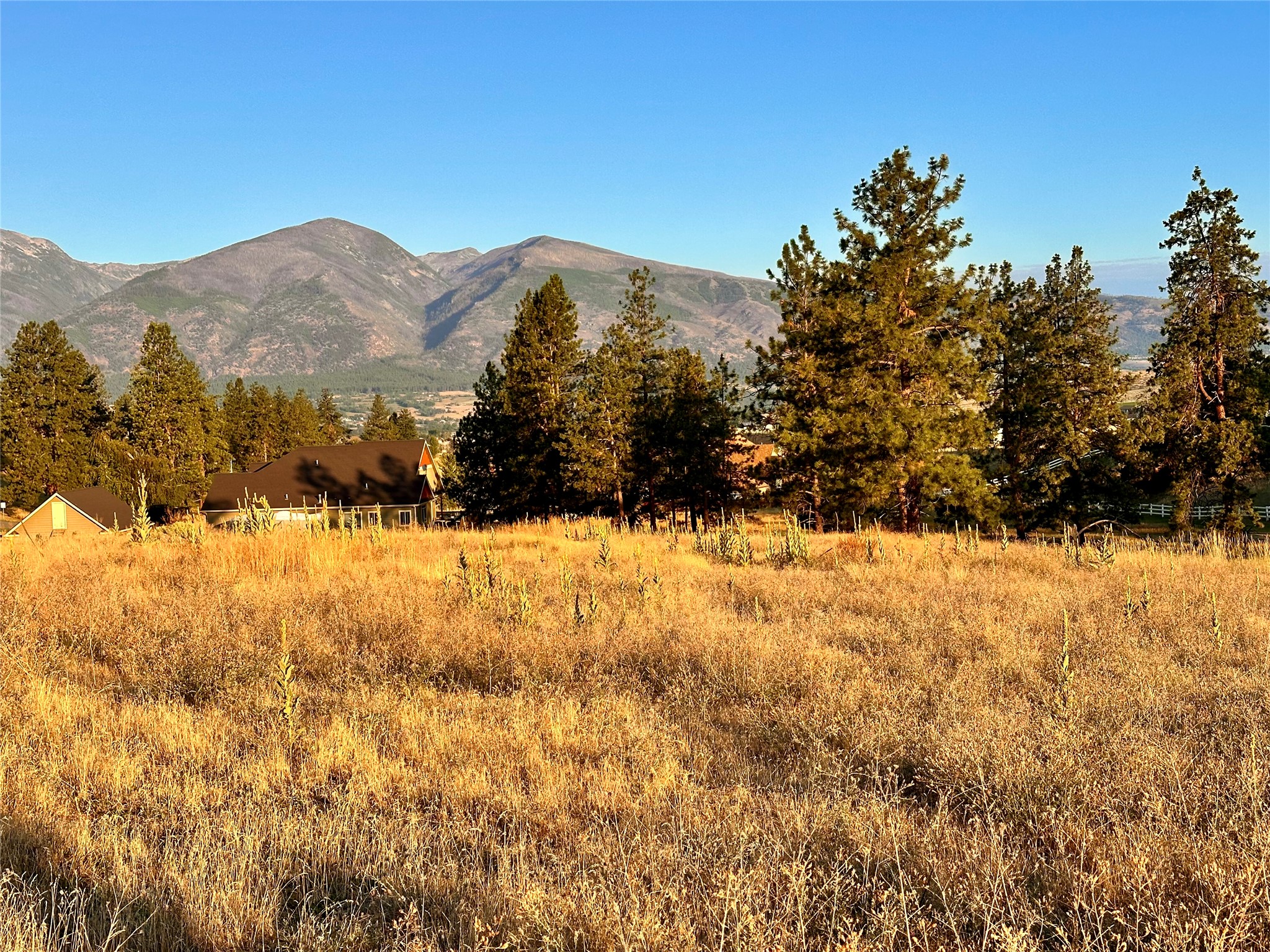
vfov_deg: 30.3
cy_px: 476
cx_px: 635
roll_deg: +1.5
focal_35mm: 48
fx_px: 1761
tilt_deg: -2.5
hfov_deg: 39.7
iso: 64
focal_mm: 6.86
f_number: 1.78
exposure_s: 1/2469
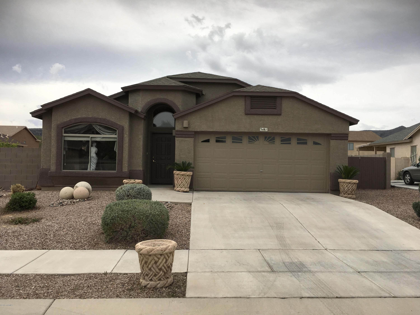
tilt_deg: +1.7
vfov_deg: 48.2
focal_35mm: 29
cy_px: 158
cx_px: 210
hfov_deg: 61.7
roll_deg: -0.5
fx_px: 352
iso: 25
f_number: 2.2
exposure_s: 1/1451
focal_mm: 4.15
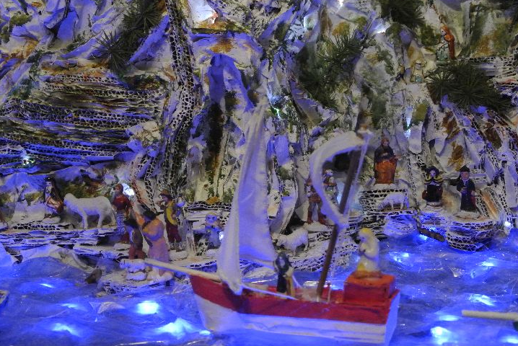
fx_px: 979
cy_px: 159
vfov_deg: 20.1
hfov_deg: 29.6
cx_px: 274
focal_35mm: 68
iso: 2500
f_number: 5
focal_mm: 22.7
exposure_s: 1/80
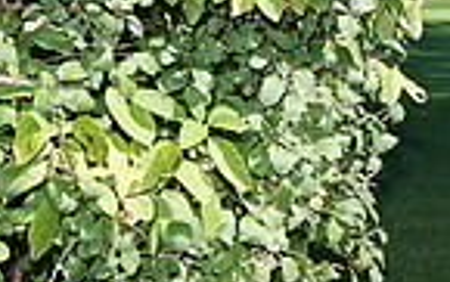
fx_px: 1805
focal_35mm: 147
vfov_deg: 8.9
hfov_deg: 12.8
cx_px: 835
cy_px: 29
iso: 200
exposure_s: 1/250
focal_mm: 36
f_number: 8
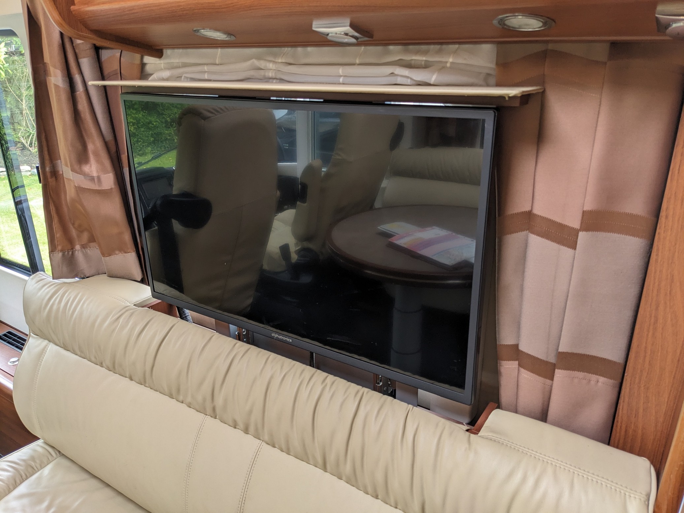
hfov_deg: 65.3
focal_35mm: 27
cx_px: 342
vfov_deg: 51.4
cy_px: 256
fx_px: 534
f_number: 1.73
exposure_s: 1/34.3
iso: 54
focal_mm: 4.38
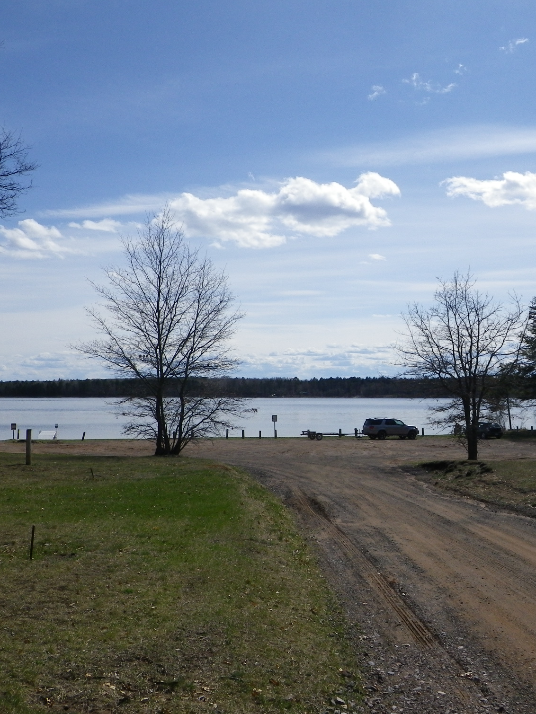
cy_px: 362
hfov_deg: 37.7
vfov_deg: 49.0
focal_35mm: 38
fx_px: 784
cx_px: 277
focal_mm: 5
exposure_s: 1/1250
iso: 80
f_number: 4.2
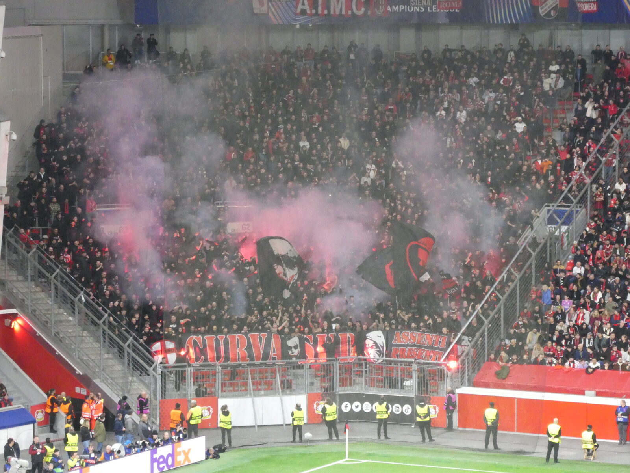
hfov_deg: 12.3
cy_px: 236
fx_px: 2912
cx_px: 315
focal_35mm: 160
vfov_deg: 9.3
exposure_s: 1/80
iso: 1250
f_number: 5.5
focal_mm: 28.7
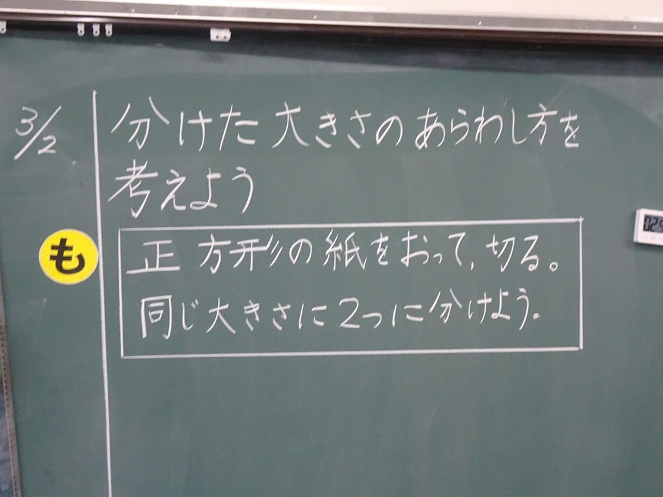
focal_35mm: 40
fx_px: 766
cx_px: 332
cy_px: 248
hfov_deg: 46.8
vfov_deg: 36.0
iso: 640
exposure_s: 1/40
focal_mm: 6.8
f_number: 4
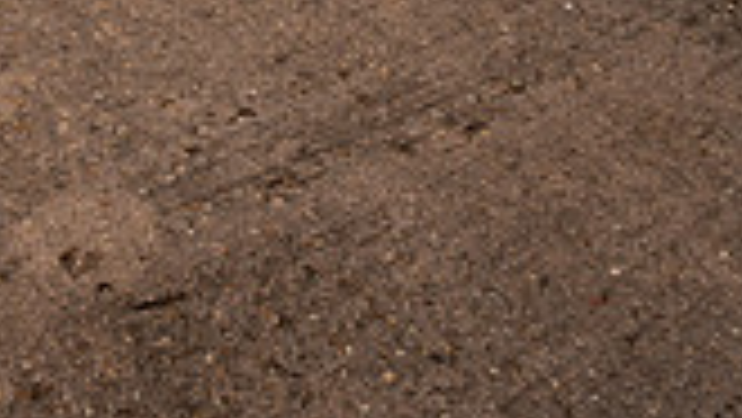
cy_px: -575
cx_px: 148
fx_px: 1240
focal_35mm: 63
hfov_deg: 32.4
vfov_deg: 13.8
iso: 100
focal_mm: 22
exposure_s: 1/250
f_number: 8
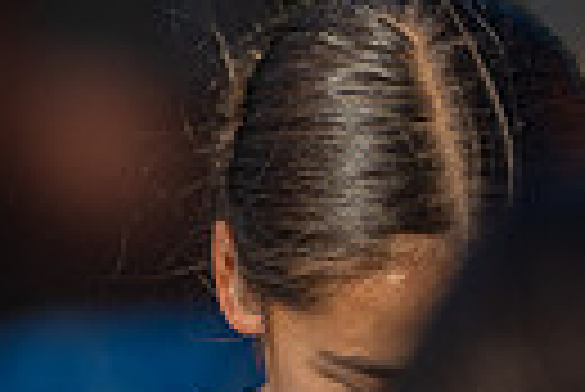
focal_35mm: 1299
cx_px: 1154
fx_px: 21132
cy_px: 153
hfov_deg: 1.6
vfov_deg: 1.1
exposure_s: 1/2000
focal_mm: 200
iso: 160
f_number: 2.8
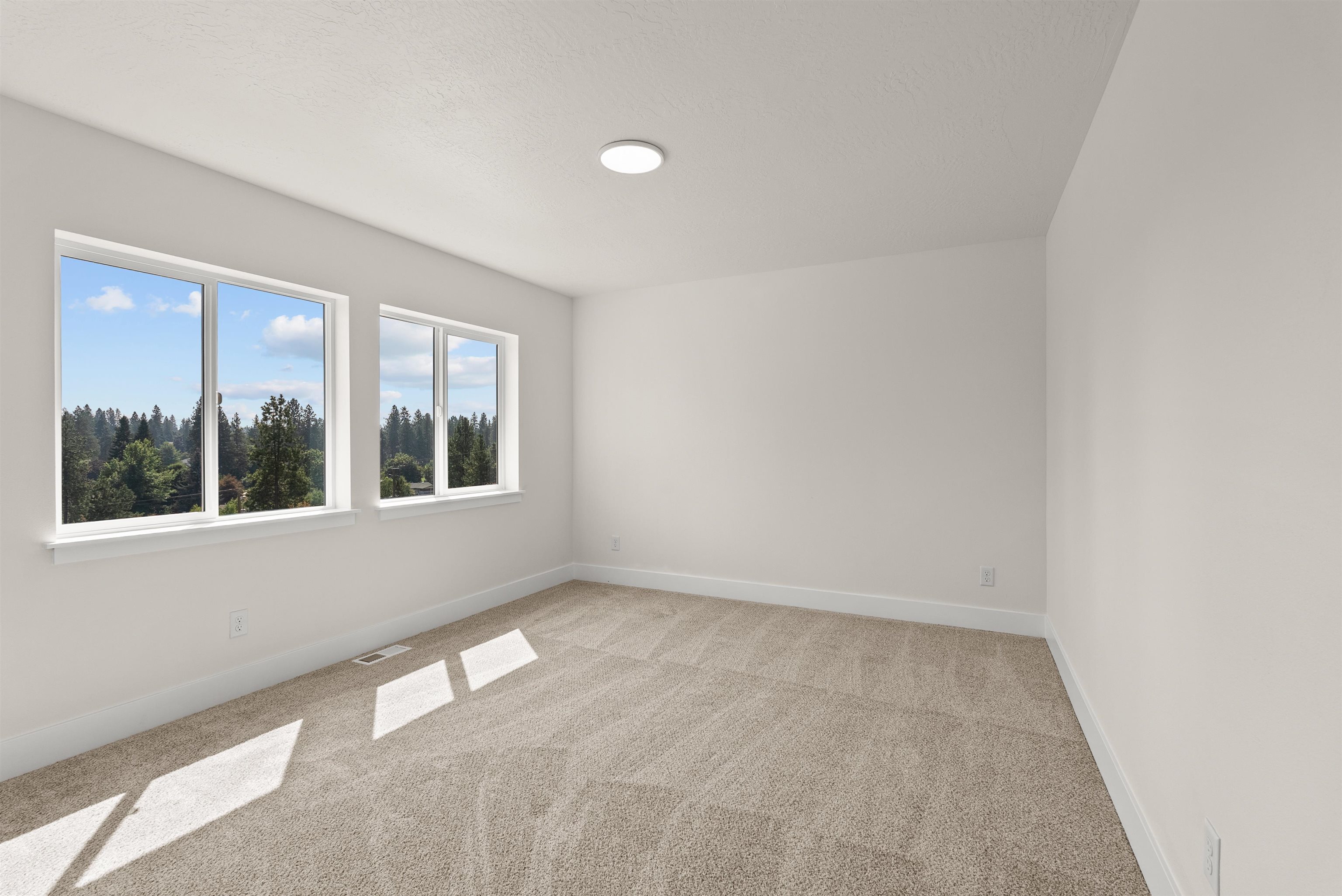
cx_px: 671
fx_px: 597
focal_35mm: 16
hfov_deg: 96.7
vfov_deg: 73.8
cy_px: 448
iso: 400
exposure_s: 1/80
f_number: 8
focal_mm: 16
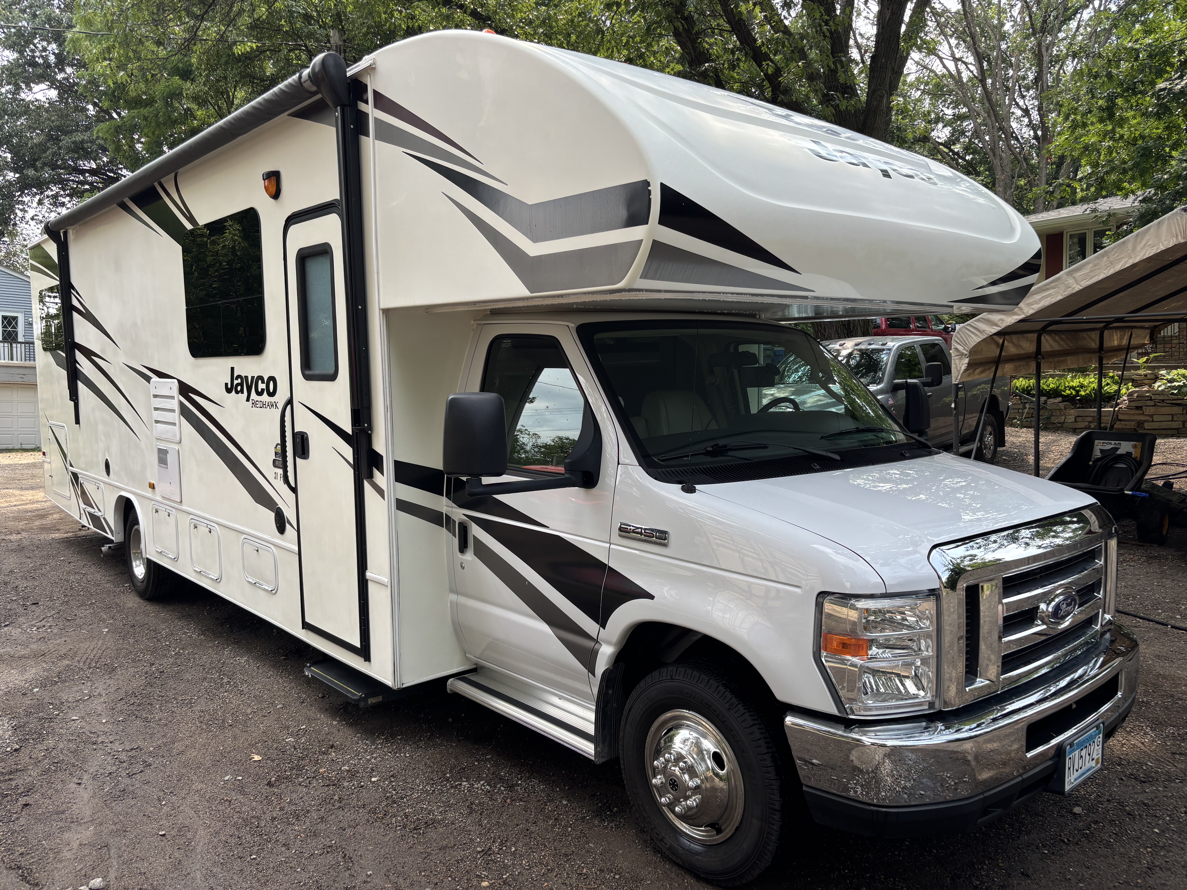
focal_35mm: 26
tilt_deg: -1.4
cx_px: 594
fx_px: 892
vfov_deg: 53.1
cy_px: 445
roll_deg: +0.1
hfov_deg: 67.3
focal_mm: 5.96
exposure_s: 1/831
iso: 50
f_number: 1.6
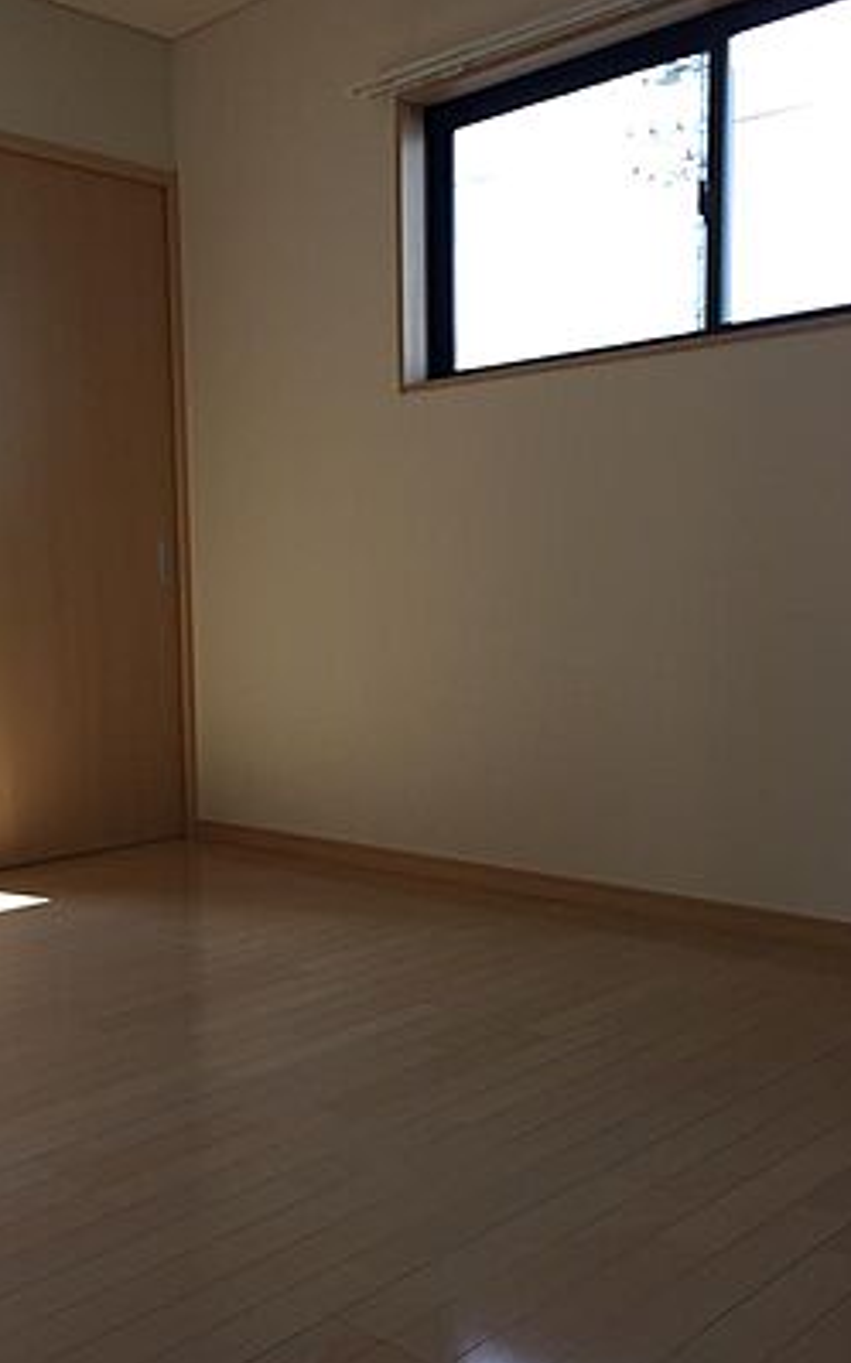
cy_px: 734
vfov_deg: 52.7
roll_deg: +0.9
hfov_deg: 34.3
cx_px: 335
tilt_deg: -6.8
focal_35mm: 37
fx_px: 1374
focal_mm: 4.15
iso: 32
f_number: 2.2
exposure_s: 1/120
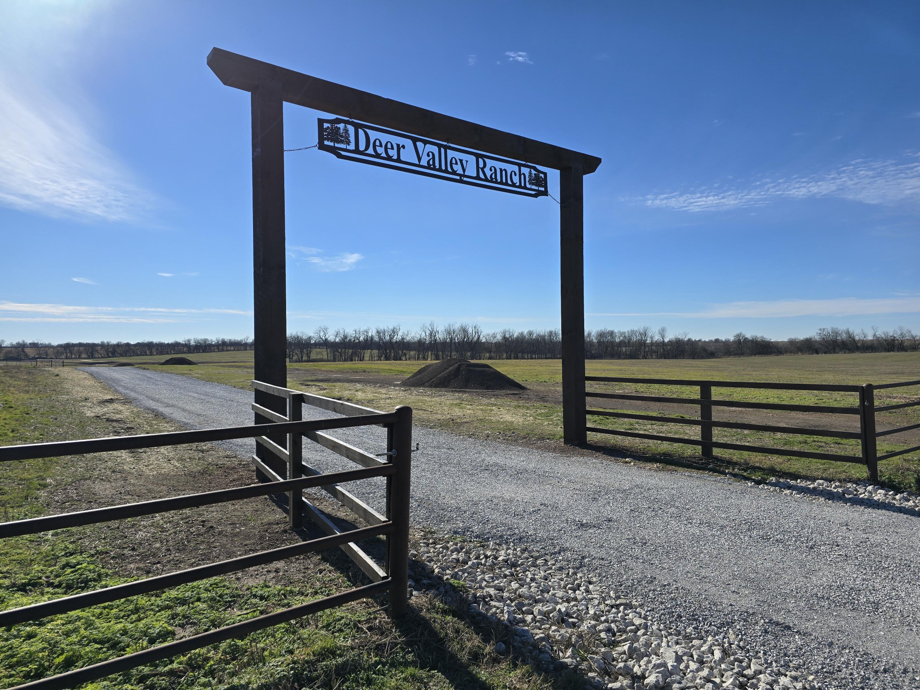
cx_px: 460
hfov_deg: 73.9
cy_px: 345
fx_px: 611
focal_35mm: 23
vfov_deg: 58.9
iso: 12
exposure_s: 1/1336
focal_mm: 6.3
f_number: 1.7
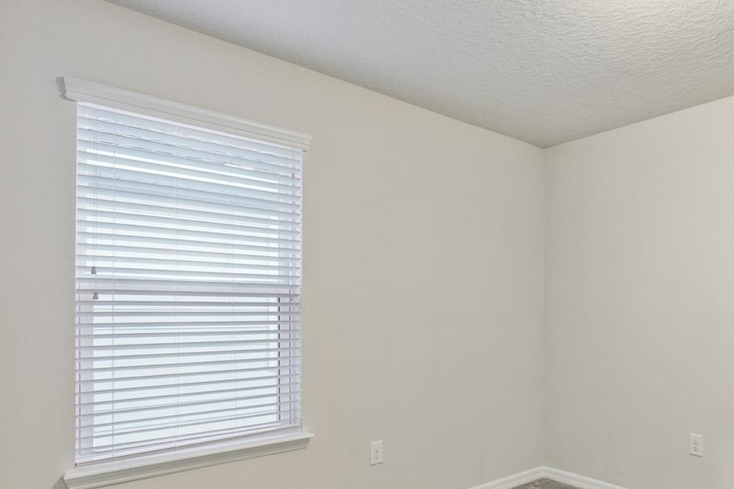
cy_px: 314
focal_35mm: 25
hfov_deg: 68.8
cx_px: 508
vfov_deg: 50.6
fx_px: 510
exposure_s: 1/8
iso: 1600
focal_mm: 10
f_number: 11
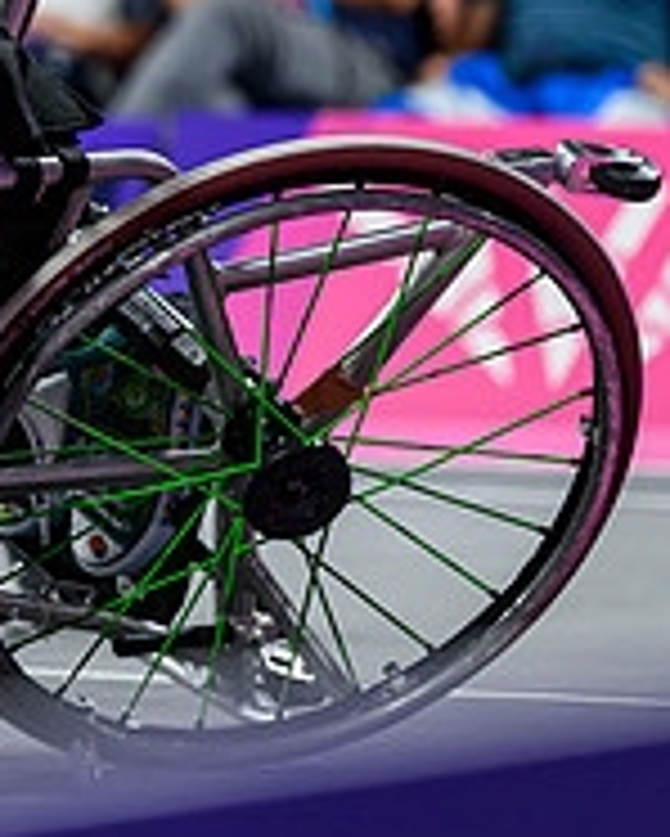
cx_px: -688
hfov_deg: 3.5
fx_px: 11021
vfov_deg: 4.3
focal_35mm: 445
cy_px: -132
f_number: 3.2
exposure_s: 1/1600
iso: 2500
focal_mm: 120
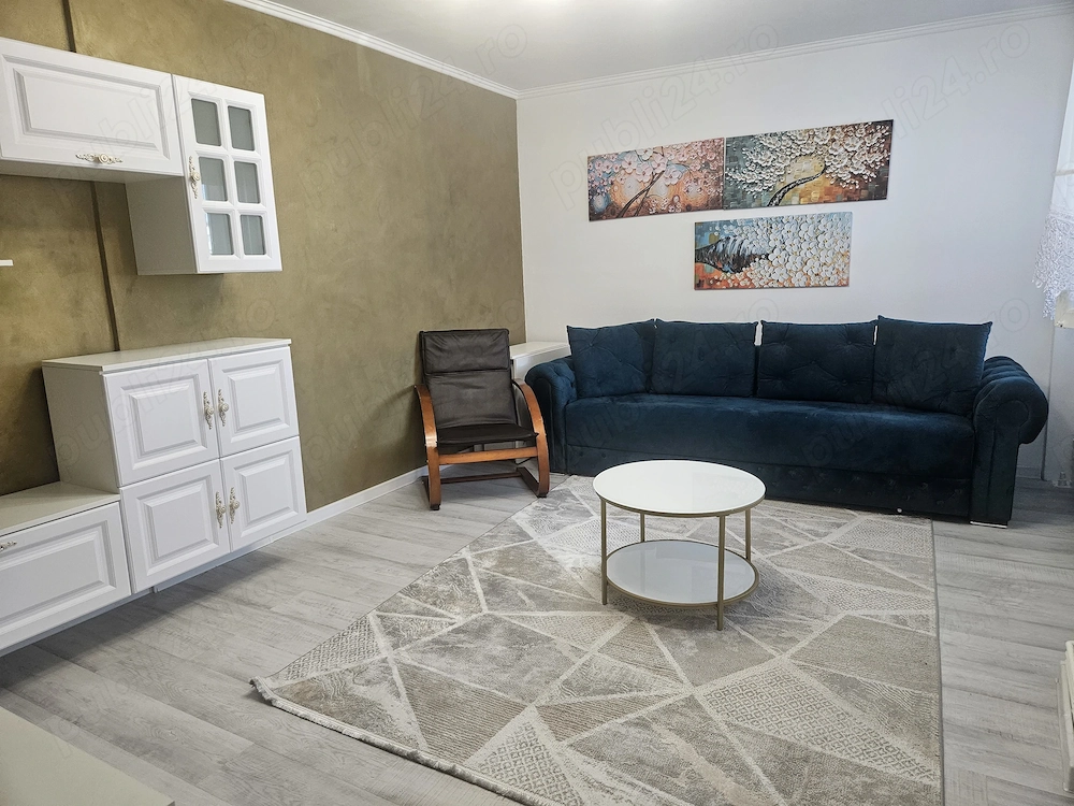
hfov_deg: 73.9
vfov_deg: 58.9
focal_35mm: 23
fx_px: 714
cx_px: 537
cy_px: 403
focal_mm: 5.4
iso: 320
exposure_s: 1/100
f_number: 1.8
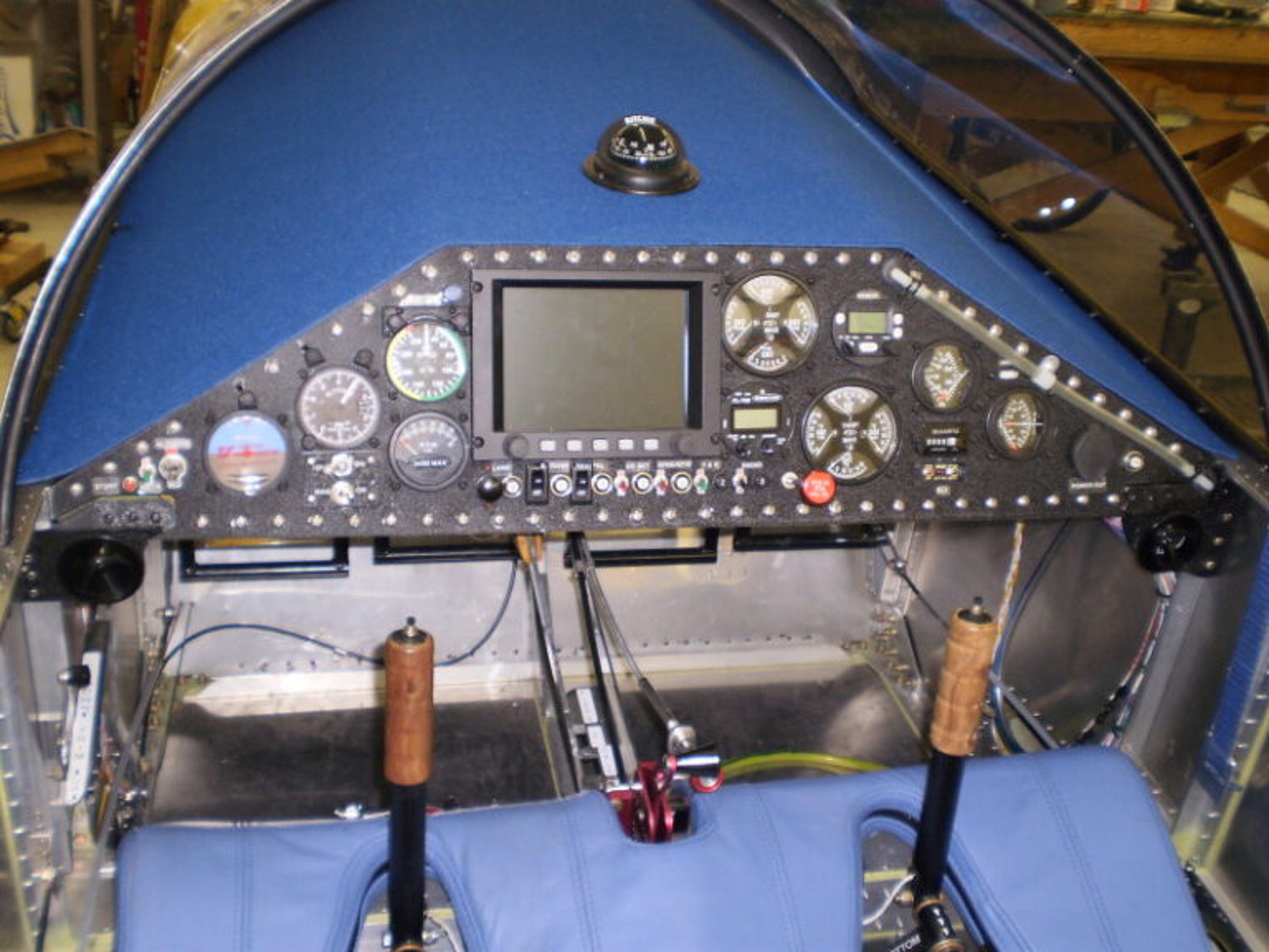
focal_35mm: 42
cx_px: 634
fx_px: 1540
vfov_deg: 34.3
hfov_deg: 44.8
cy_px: 476
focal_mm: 7.4
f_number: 3.5
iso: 125
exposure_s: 1/30
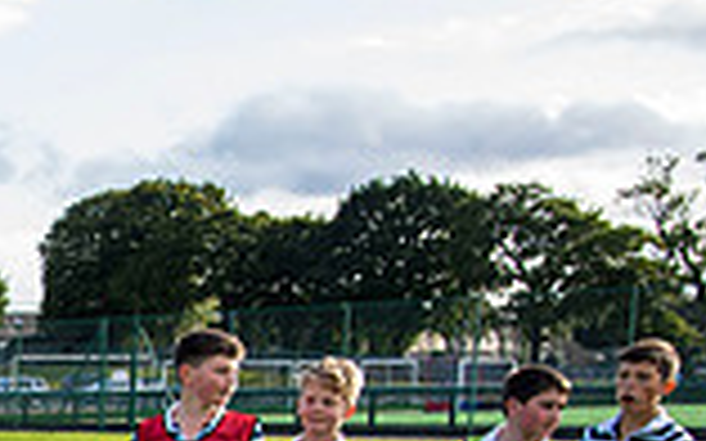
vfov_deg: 15.1
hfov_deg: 20.1
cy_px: 661
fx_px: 1539
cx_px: -496
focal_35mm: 80
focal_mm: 20
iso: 800
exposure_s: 1/1600
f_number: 4.5
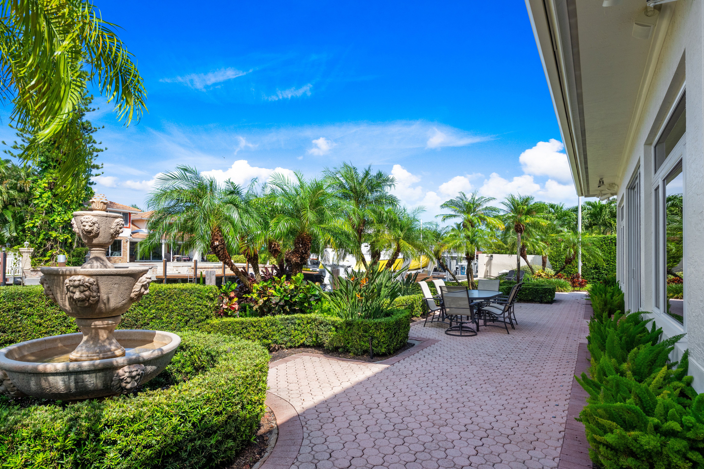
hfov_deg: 86.9
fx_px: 372
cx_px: 352
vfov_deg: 64.6
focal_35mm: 19
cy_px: 234
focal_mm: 19
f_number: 8
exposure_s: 1/1000
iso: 500
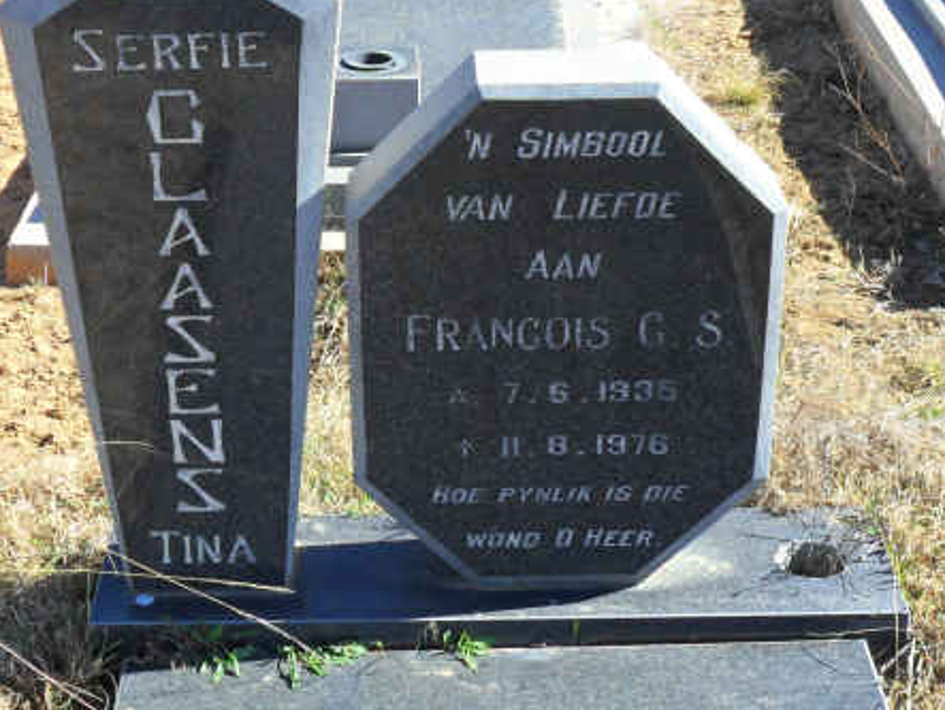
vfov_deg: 20.5
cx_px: 399
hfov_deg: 27.0
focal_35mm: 72
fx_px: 1967
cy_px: 349
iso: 100
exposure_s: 1/180
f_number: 5
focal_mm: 9.3
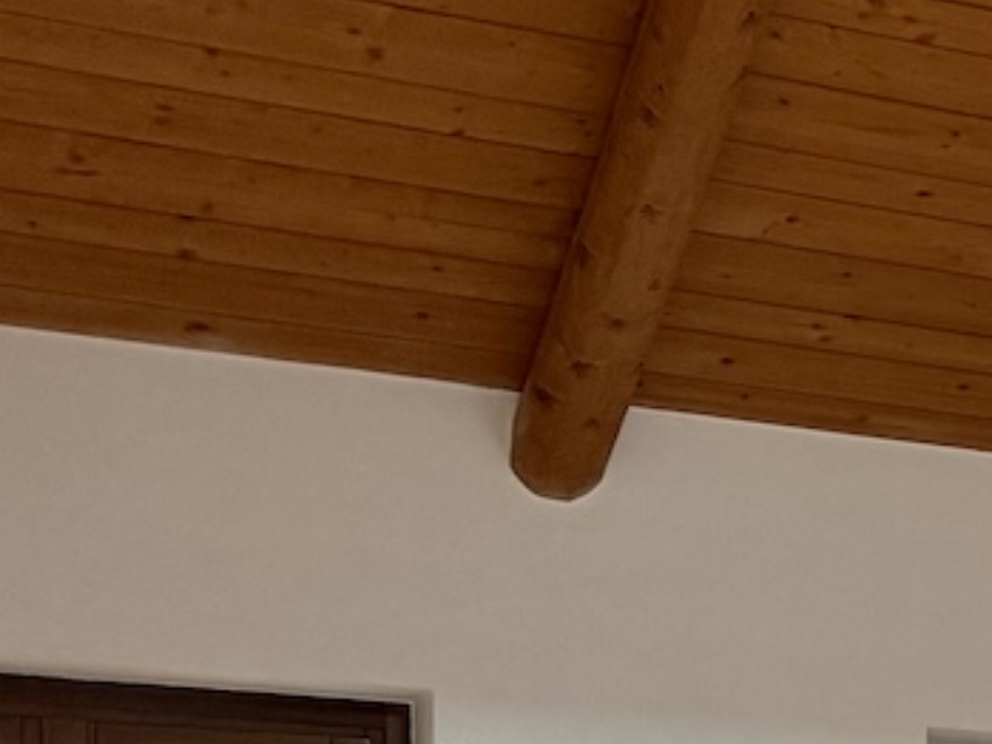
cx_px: 1913
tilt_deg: +0.6
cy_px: 1144
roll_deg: -0.7
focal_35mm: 99
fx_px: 2838
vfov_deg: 13.9
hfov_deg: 16.0
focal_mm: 6.76
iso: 250
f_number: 1.78
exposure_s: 1/60
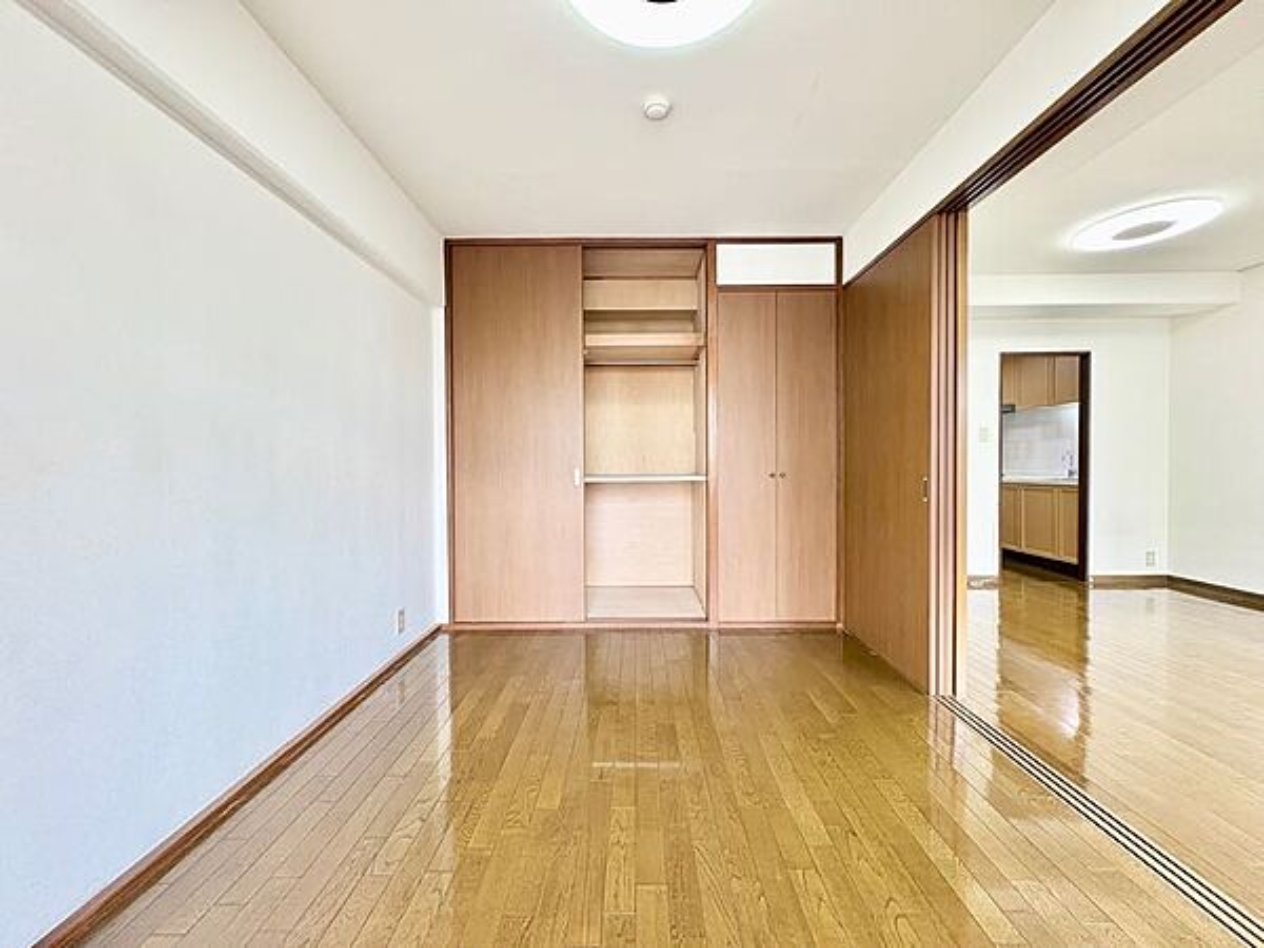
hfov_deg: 102.1
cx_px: 632
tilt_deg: -1.4
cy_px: 474
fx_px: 511
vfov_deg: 85.7
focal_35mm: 14
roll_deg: +1.3
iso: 250
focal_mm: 2.22
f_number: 2.2
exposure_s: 1/101
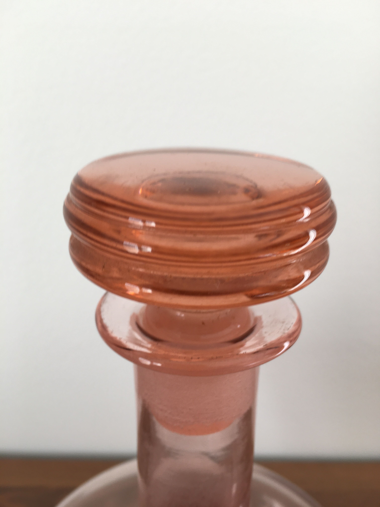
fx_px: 424
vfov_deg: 61.7
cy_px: 254
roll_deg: -0.9
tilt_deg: -24.2
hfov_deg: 48.2
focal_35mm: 29
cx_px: 190
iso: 25
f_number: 2.2
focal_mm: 4.15
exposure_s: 1/50
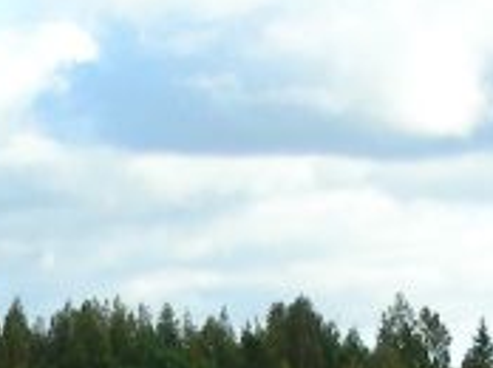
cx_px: 235
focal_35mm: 221
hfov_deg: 9.0
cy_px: 744
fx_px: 3143
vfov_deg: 6.5
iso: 50
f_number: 4
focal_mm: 8
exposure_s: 1/337
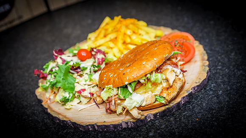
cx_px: 123
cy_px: 77
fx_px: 490
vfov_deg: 16.1
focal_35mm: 75
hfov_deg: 28.2
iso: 100
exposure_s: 1/250
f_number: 4
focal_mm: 70
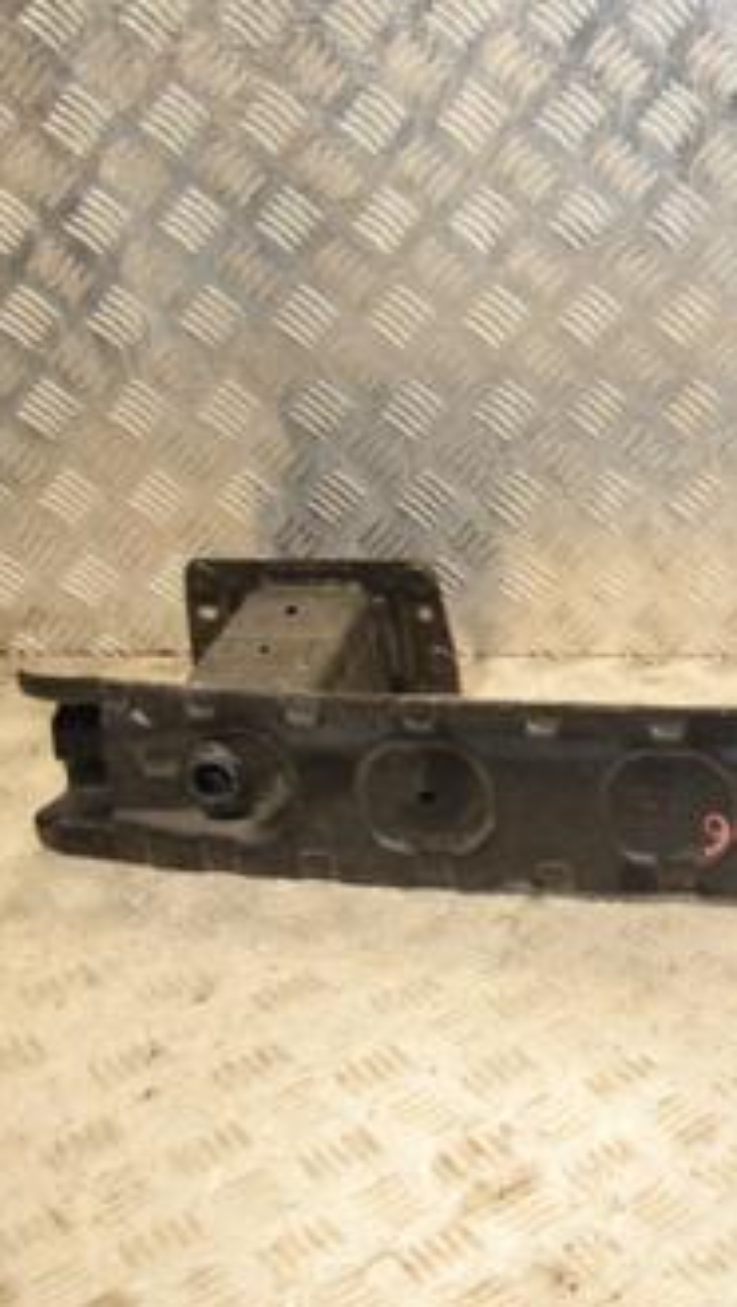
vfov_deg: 34.9
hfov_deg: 18.4
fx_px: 2080
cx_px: 1022
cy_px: 665
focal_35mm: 60
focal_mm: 21
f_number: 7.1
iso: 800
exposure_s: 1/200
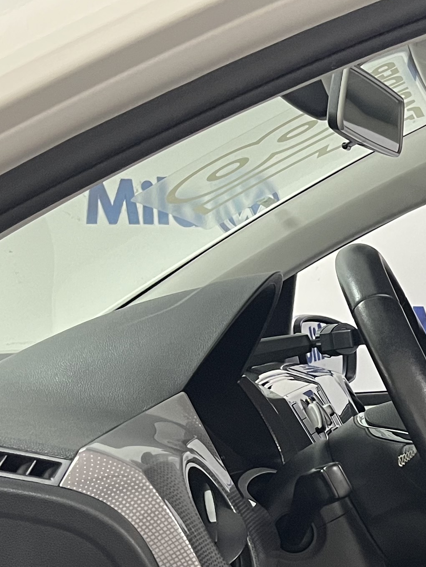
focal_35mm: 77
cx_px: 547
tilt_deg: -11.5
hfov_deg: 17.9
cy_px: 567
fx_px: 1263
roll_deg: -0.5
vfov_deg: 24.2
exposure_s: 1/60
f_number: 1.6
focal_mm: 5.1
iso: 500
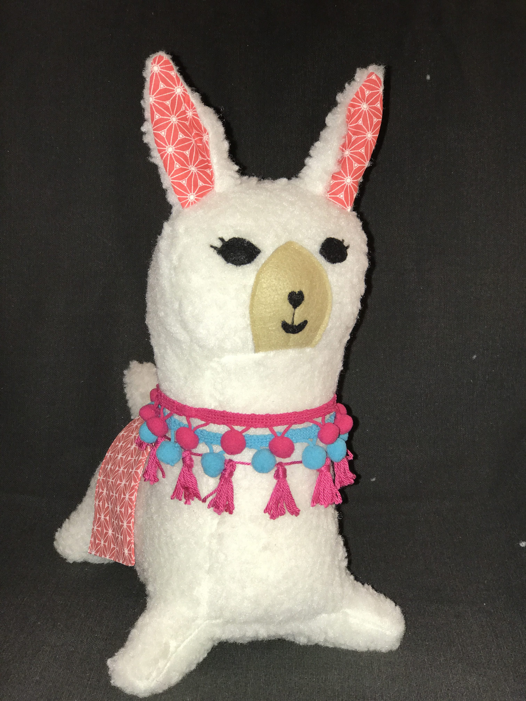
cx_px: 263
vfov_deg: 33.8
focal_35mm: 57
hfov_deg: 25.7
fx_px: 1155
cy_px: 350
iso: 100
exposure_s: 1/50
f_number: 2.8
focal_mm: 6.6
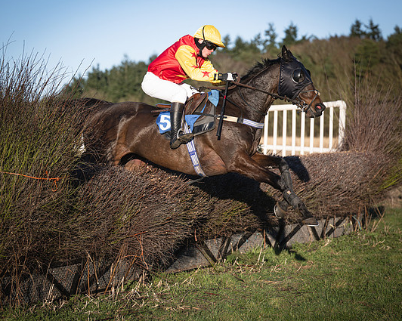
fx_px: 1367
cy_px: 158
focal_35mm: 115
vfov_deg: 13.4
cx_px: 185
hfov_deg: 16.7
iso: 100
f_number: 2.8
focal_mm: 88
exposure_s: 1/2000
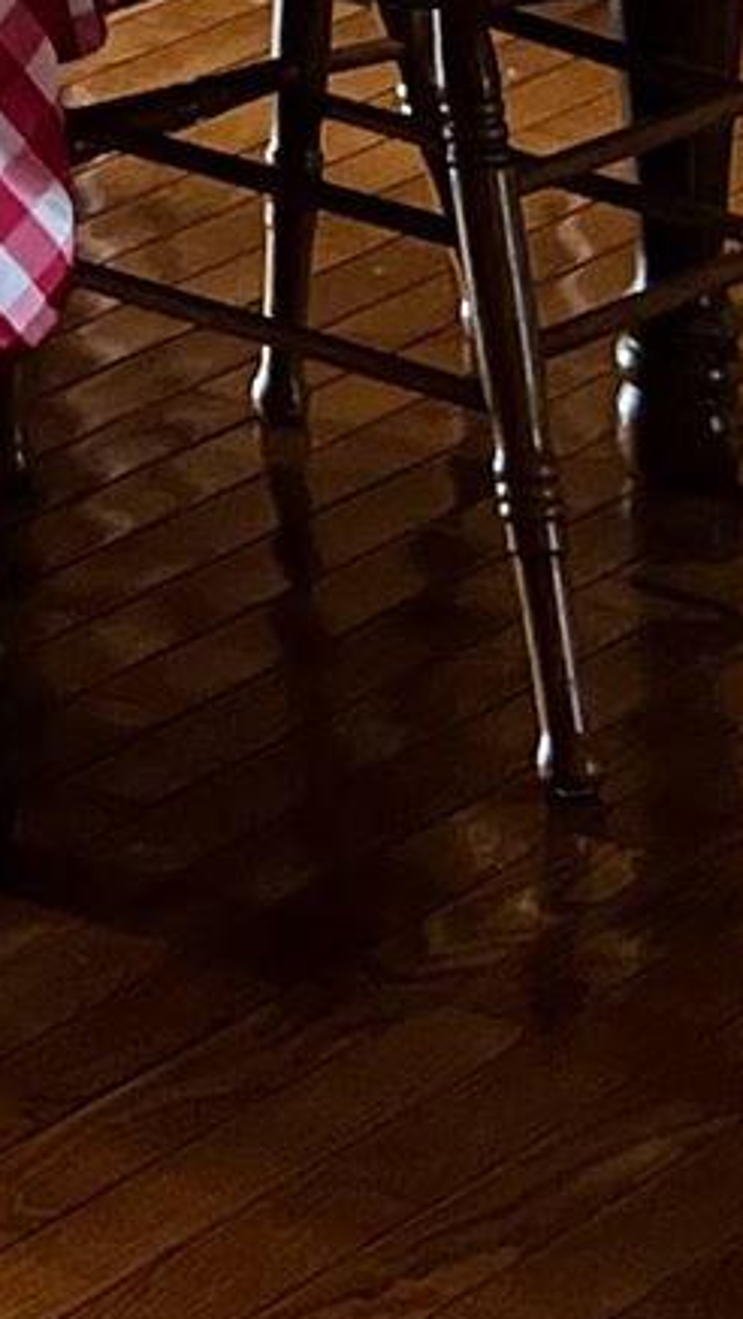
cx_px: -2132
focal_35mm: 199
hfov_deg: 5.4
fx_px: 6966
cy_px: -1509
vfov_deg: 9.9
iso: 64
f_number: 1.5
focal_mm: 5.7
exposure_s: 1/120
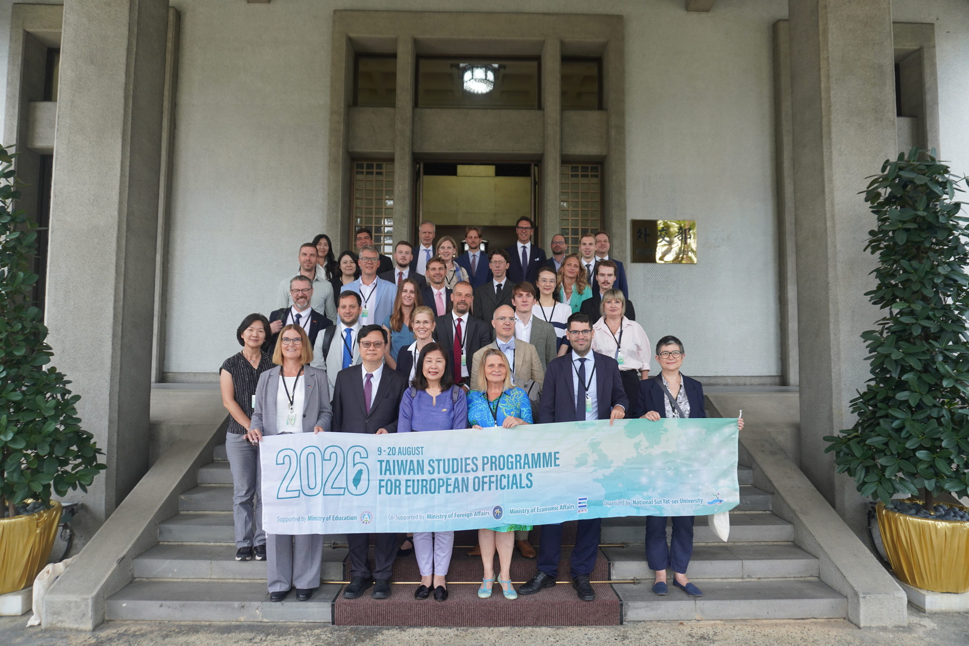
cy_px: 323
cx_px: 484
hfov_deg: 73.7
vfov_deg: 53.1
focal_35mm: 24
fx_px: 646
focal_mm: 16
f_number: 4
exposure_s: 1/160
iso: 200
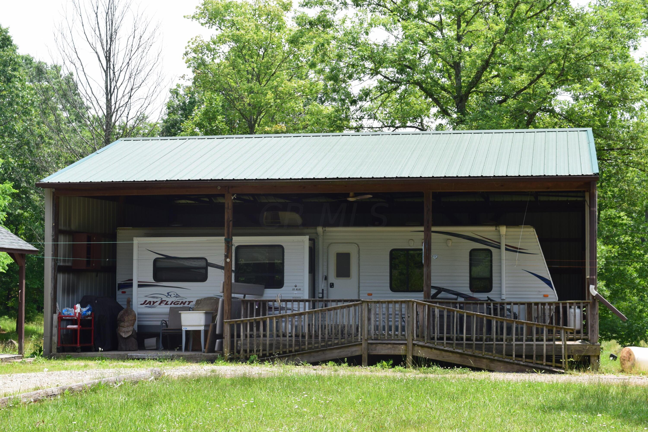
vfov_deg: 22.6
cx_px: 324
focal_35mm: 60
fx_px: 1080
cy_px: 216
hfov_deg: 33.4
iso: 400
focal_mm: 40
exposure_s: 1/250
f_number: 10
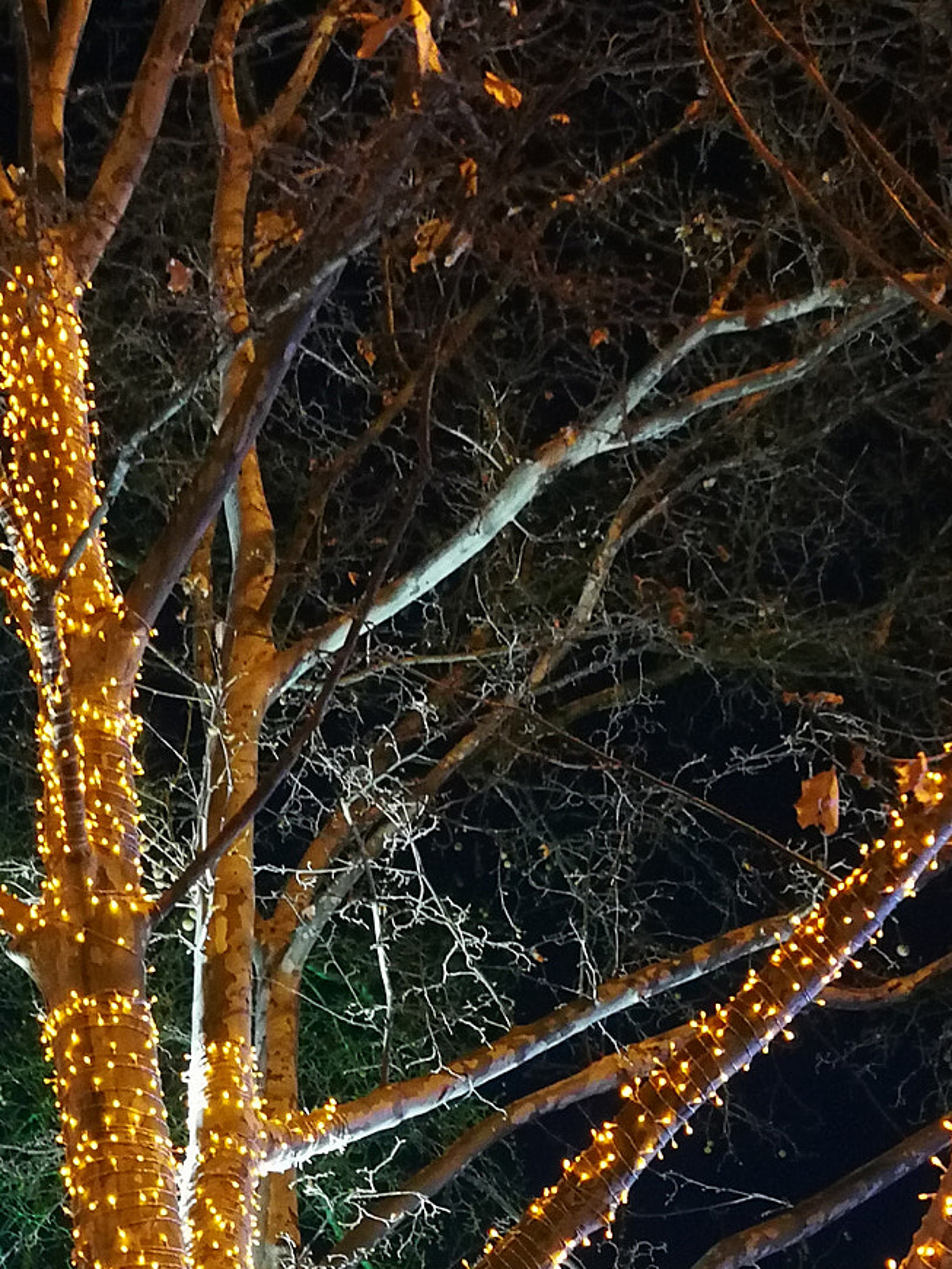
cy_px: 1049
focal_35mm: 68
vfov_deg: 27.9
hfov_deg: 21.2
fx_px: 2494
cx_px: 127
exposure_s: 1/16.7
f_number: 2.2
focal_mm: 3.95
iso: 640
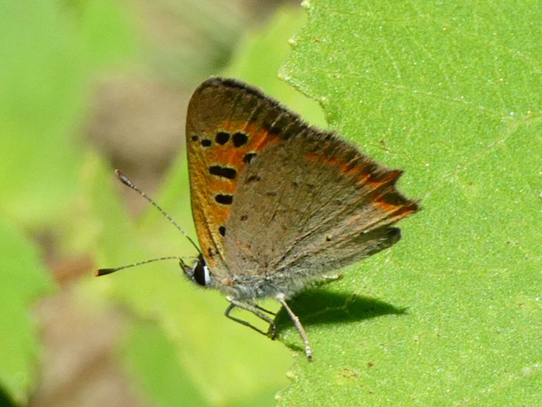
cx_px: 271
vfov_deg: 8.8
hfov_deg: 11.7
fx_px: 2646
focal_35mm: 169
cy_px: 204
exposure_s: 1/160
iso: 80
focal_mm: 30.2
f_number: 5.5
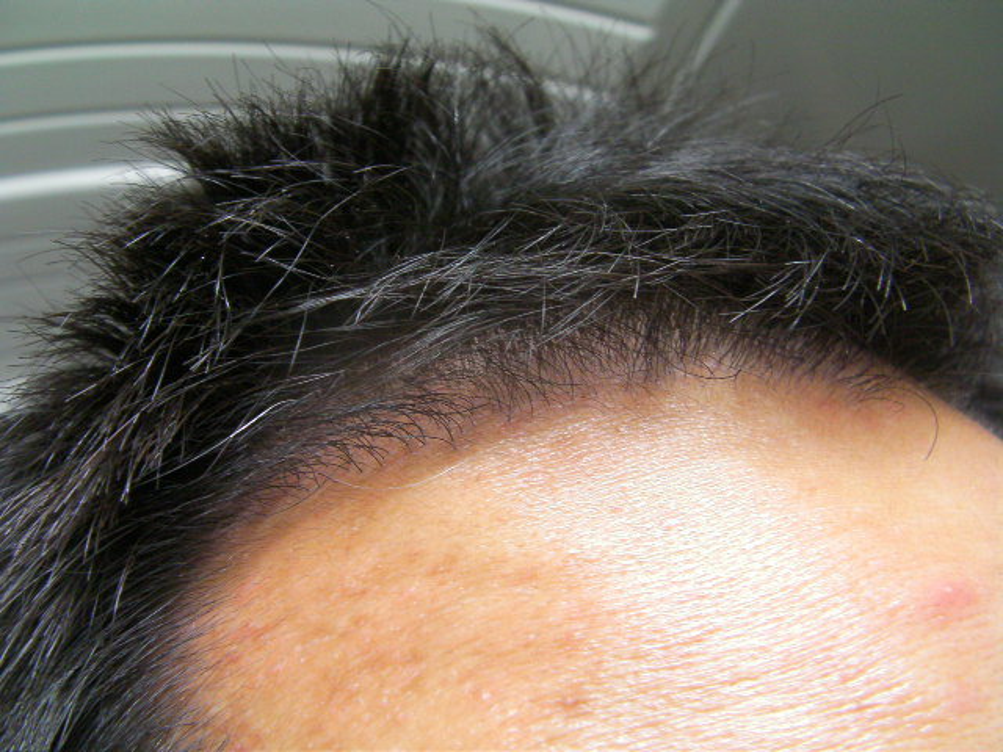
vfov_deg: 37.7
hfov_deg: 49.0
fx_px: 1101
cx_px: 502
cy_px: 376
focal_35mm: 38
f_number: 3.5
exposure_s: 1/23.7
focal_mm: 6.8
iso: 200
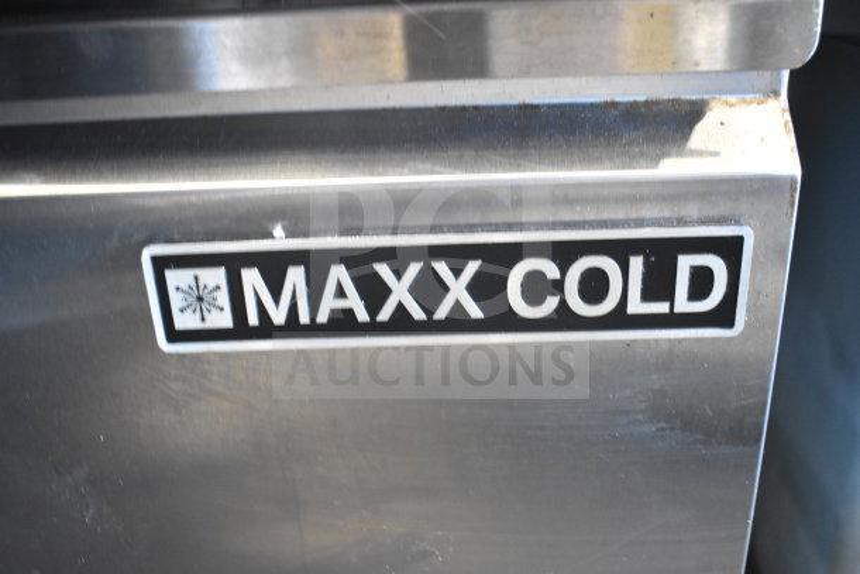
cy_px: 287
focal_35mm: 36
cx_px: 430
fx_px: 860
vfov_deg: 36.9
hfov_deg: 53.1
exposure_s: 1/40
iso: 3600
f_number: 4
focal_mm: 24
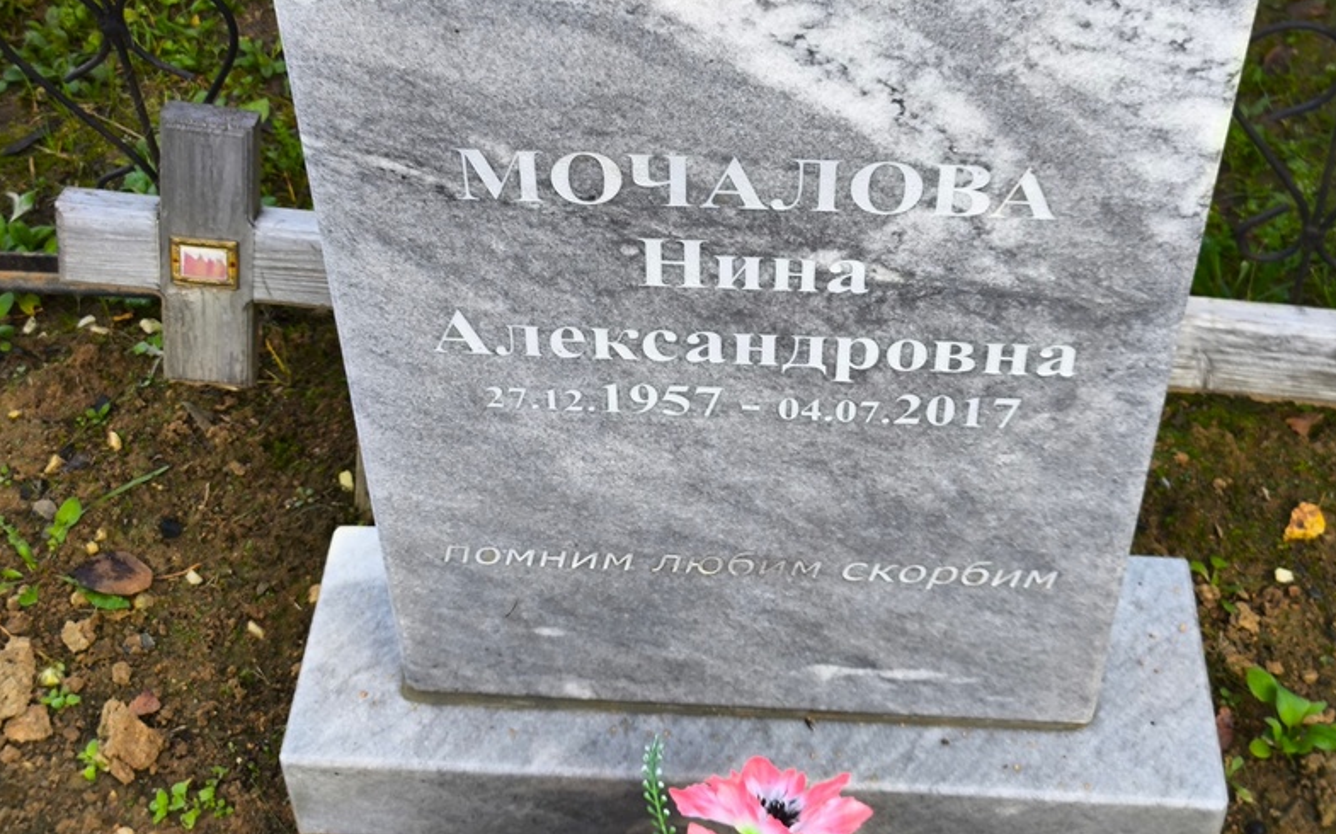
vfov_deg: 23.9
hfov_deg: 37.5
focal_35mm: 54
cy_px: 340
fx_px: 1965
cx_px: 677
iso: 50
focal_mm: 4.71
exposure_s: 1/144
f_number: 1.7
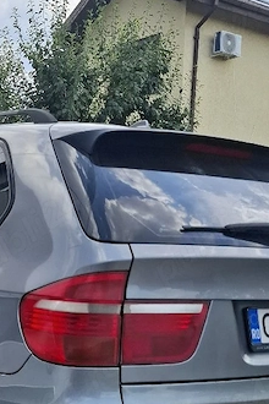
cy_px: 252
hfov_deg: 23.3
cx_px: 92
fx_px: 650
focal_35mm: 58
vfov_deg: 34.3
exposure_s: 1/1667
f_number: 1.8
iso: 50
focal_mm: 5.54
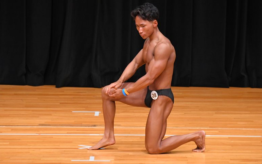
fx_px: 2742
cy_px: 85
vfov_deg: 3.4
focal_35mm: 384
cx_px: 131
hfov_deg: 5.5
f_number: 5.6
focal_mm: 250
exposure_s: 1/400
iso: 4000
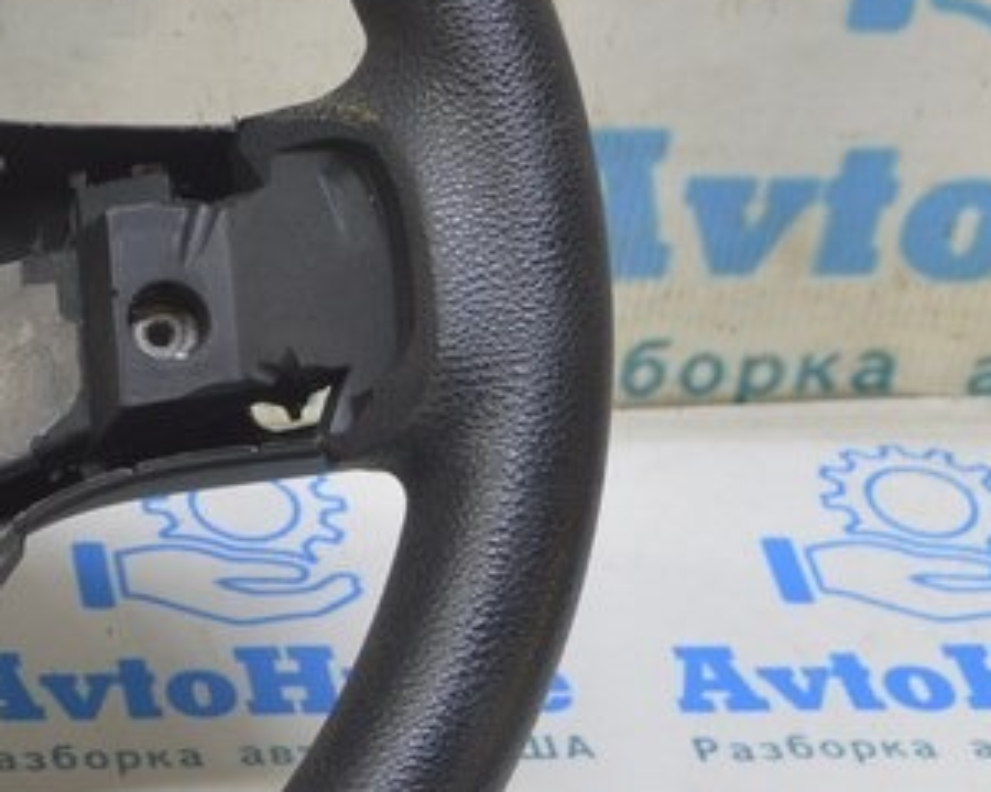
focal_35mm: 125
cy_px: 335
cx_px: -529
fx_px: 3666
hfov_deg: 14.3
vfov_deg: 12.3
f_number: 5.6
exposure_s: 1/20
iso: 400
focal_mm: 26
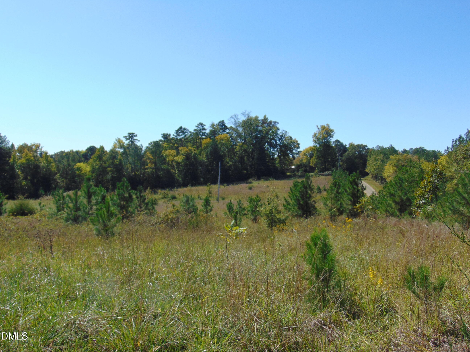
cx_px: 235
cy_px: 176
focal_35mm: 35
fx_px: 475
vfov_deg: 40.7
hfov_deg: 52.6
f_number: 8.3
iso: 80
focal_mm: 6.3
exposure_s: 1/250
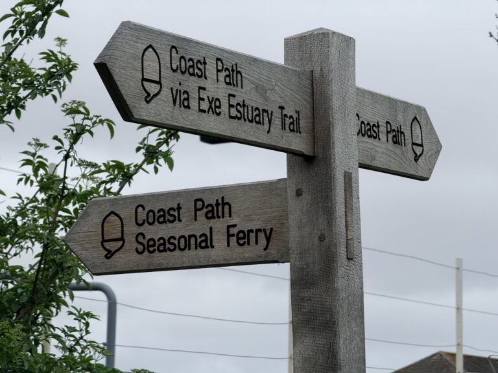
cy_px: 186
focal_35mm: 120
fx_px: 1726
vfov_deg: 12.3
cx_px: 249
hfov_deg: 16.4
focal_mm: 15.66
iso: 50
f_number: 2.8
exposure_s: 1/1513
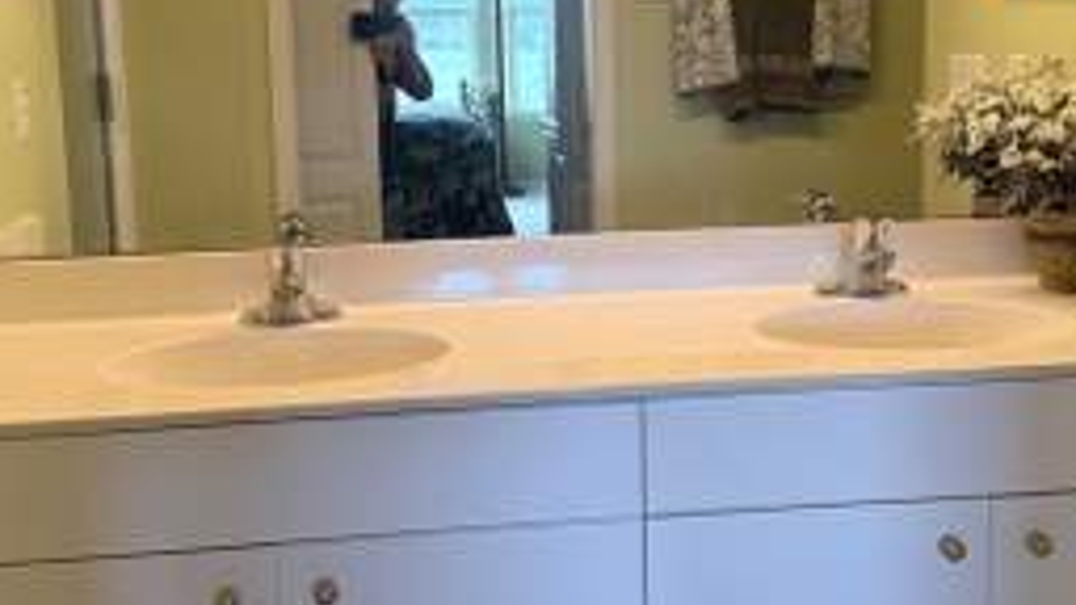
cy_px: 239
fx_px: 1398
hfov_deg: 42.1
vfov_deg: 24.4
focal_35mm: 49
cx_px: 567
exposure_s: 1/129
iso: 200
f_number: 1.78
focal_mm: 6.76
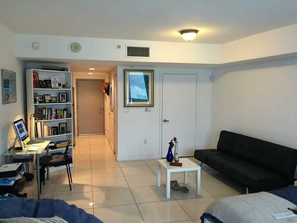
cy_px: 112
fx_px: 249
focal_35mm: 29
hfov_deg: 61.7
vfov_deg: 48.2
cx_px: 148
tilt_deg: -4.8
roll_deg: -0.4
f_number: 2.2
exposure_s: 1/15
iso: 40
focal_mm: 4.15
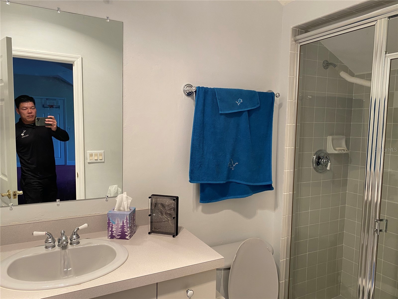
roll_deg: -2.1
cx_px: 199
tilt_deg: -6.5
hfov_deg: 67.3
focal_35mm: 26
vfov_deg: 53.1
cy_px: 150
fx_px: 299
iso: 80
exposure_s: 1/60
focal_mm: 4.25
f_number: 1.8
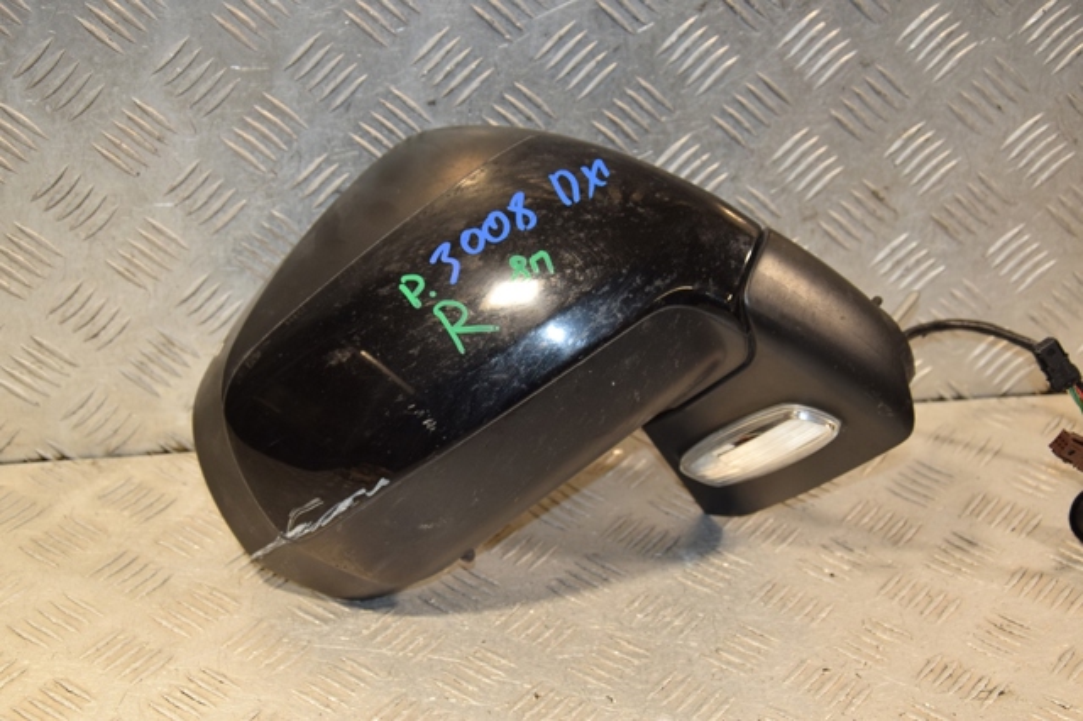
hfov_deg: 28.1
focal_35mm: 72
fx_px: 2165
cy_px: 360
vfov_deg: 18.9
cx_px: 542
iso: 800
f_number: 6.3
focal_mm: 48
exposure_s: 1/200
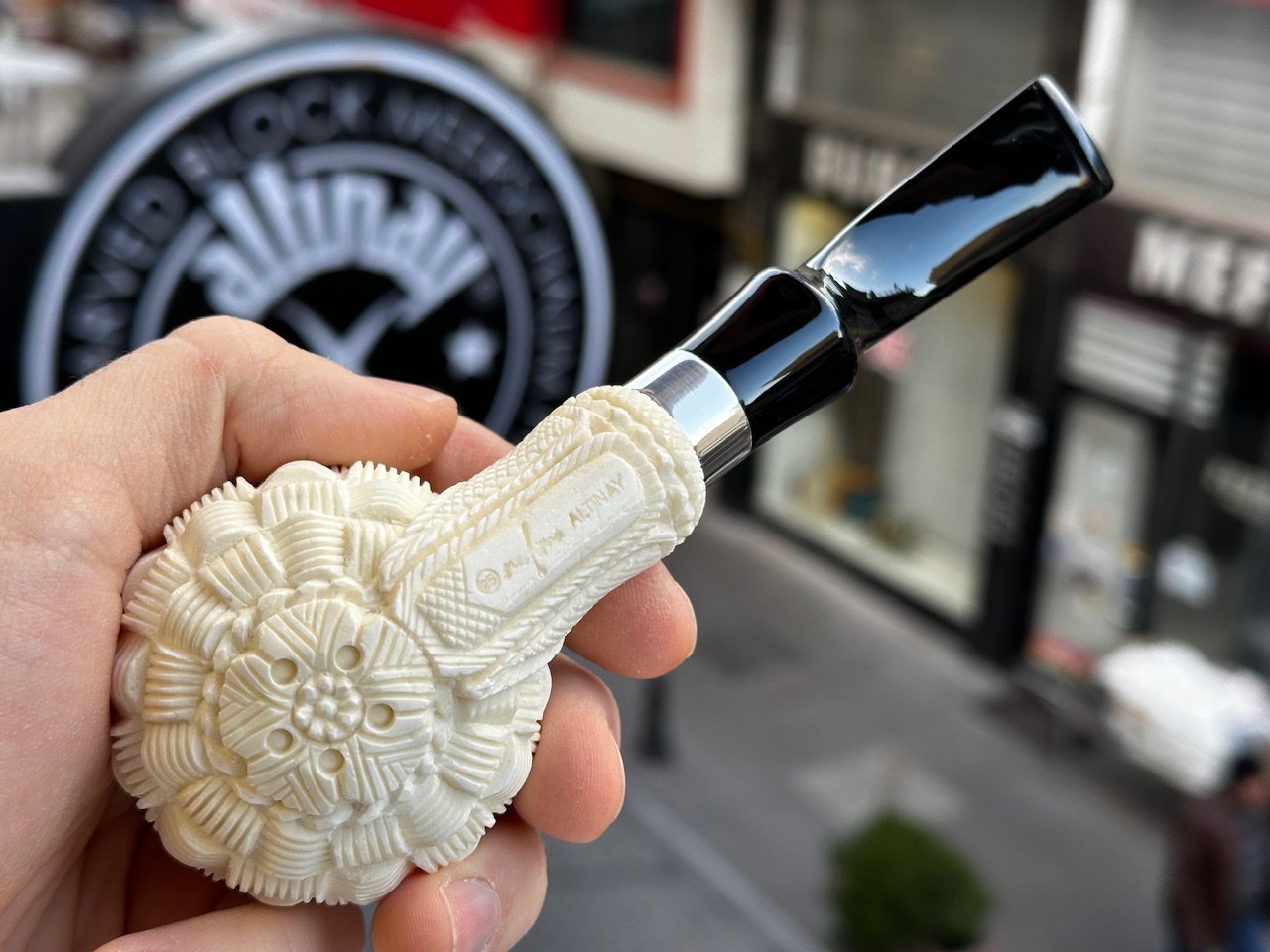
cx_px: 635
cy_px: 476
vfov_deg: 30.3
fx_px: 1761
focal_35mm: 48
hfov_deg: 39.7
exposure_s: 1/184
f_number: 1.78
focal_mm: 6.86
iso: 50
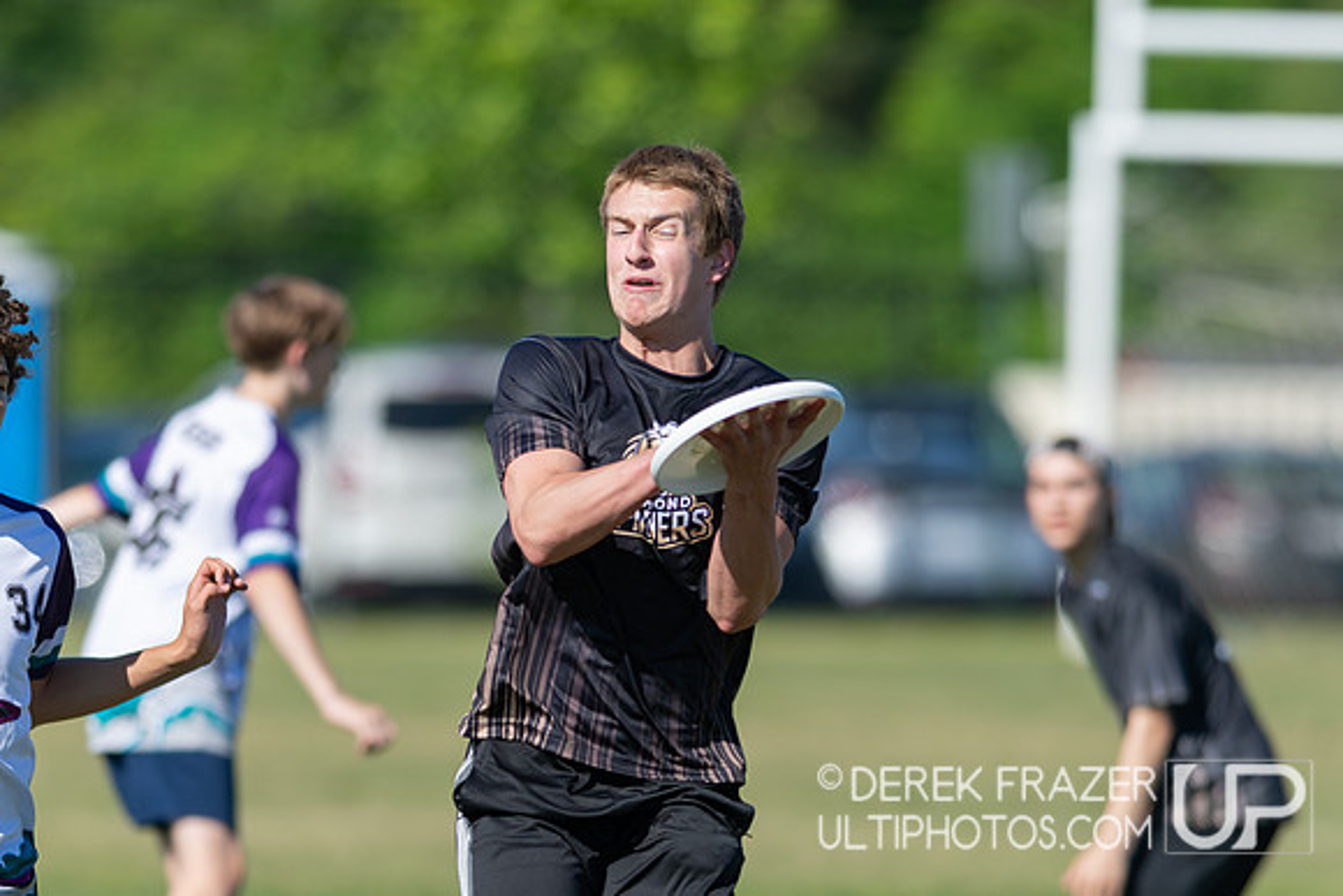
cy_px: 842
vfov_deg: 2.4
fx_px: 21197
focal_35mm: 568
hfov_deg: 3.6
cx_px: 600
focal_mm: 300
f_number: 2.8
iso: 180
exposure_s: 1/4000
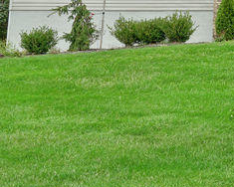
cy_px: 29
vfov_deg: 23.4
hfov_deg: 22.8
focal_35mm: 64
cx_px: 370
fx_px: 443
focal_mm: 16
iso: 100
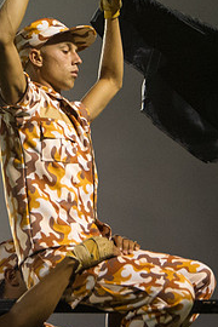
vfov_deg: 11.8
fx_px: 1580
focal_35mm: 174
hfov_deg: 7.9
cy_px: 78
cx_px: 78
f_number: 5
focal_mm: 62
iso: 7200
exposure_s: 1/160
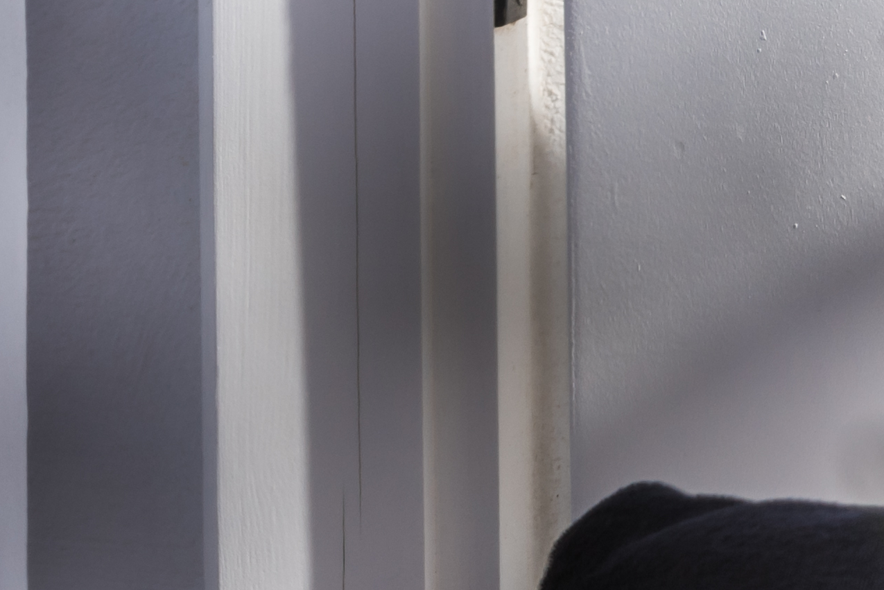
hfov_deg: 2.8
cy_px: -708
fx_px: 17611
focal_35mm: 717
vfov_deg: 1.9
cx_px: 2245
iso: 100
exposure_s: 1/640
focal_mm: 125
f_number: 5.6
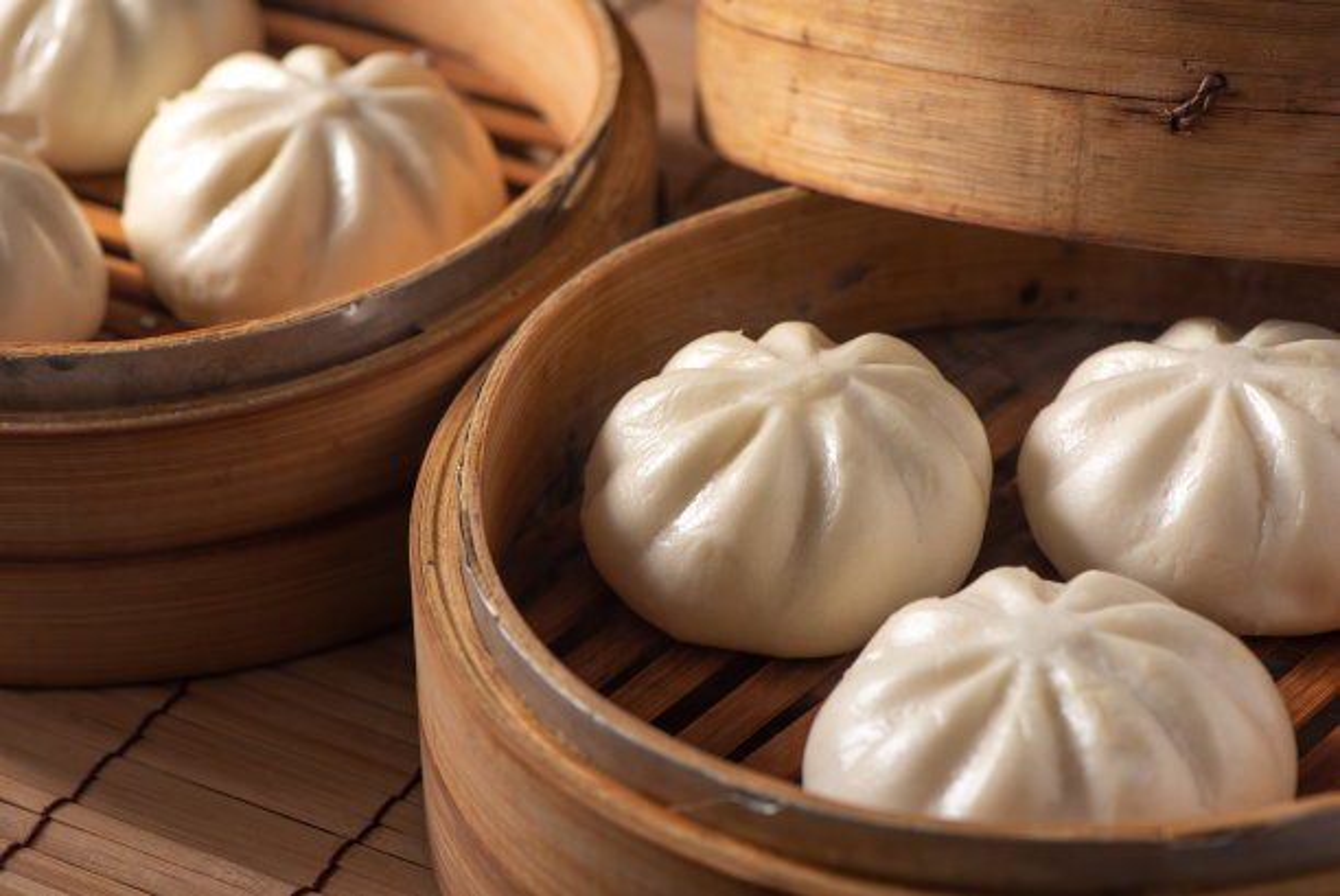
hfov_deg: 19.4
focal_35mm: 105
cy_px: 448
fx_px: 3911
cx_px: 670
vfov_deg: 13.1
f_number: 9
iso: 100
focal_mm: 105
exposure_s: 1/60
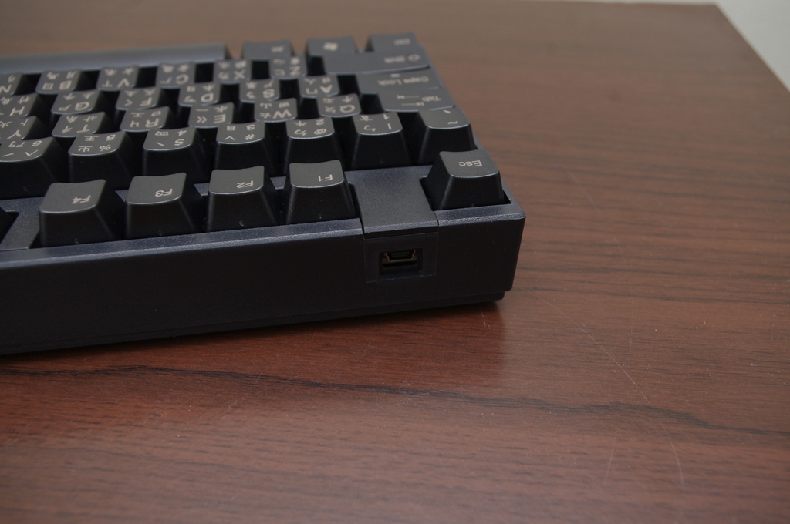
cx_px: 395
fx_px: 679
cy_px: 262
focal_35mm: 31
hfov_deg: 60.3
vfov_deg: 42.2
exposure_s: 1/20
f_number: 5.6
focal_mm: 21.25
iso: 200
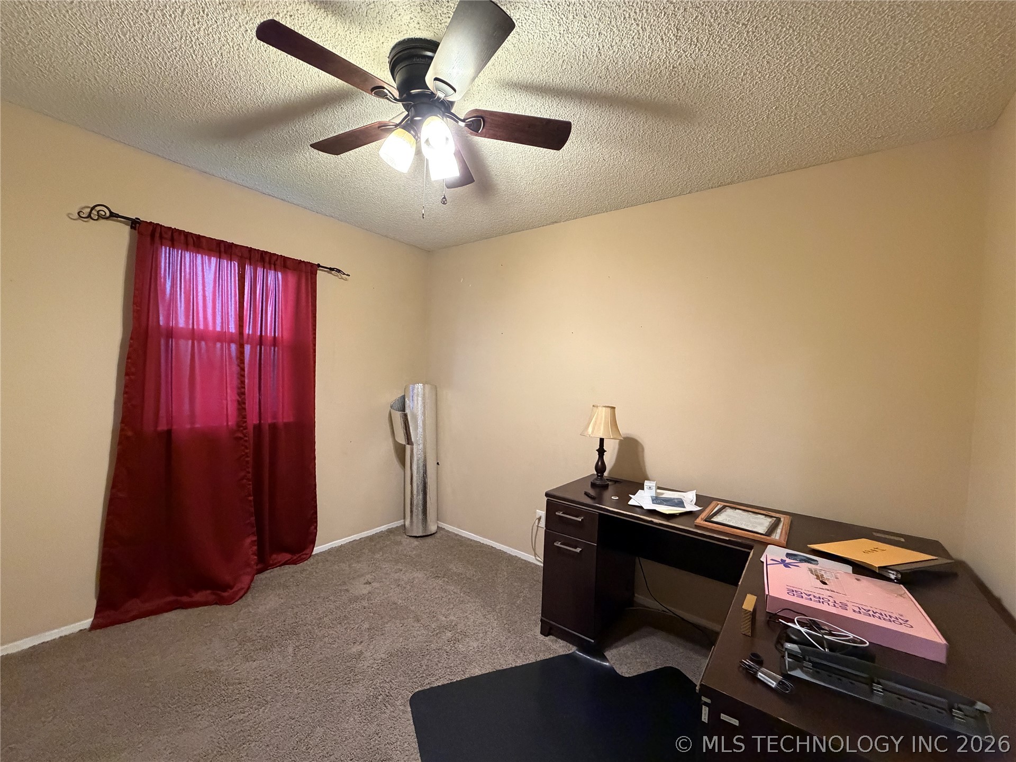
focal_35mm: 14
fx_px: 411
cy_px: 381
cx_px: 508
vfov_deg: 85.7
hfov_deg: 102.1
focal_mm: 2.22
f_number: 2.2
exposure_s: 1/60
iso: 800
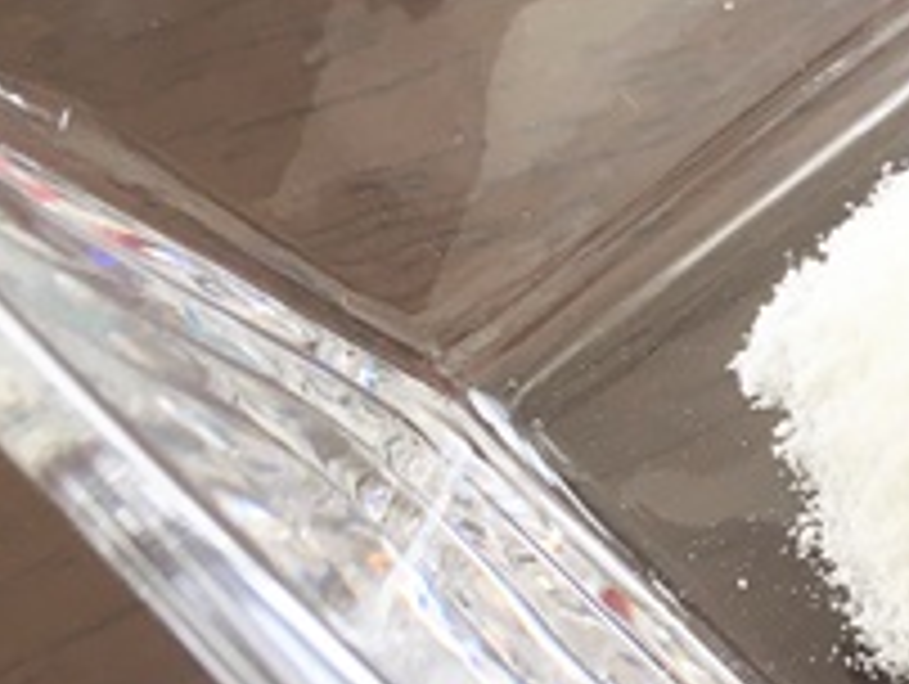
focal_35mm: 86
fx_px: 2261
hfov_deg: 20.6
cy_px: 486
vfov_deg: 17.1
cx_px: 1202
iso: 25
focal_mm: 4.15
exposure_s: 1/40
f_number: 2.2
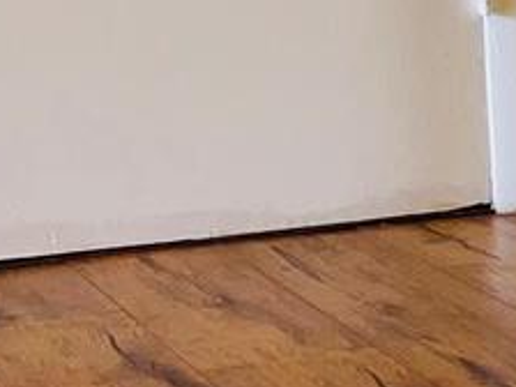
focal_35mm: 167
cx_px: 1223
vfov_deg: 8.9
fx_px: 2489
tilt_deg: -8.4
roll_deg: +0.4
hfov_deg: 10.3
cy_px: 99
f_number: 1.5
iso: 64
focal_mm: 5.7
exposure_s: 1/50
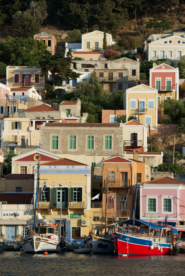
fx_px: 962
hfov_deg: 11.0
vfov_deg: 16.4
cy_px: 138
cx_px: 92
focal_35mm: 125
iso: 400
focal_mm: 125
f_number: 5.6
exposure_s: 1/2000
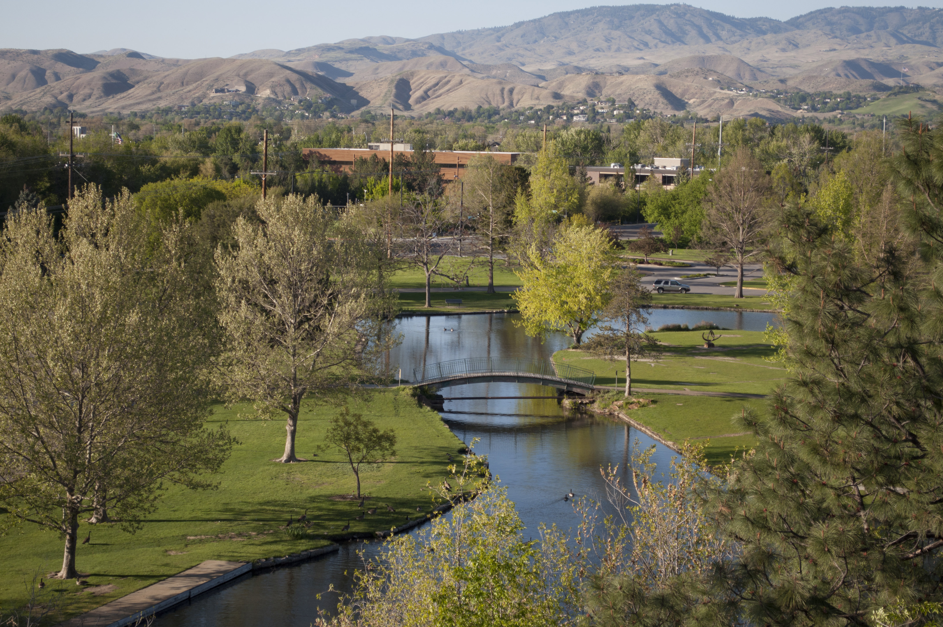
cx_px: 472
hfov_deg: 24.6
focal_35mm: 82
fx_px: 2158
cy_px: 314
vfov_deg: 16.5
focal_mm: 55
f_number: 5.6
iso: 200
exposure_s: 1/500
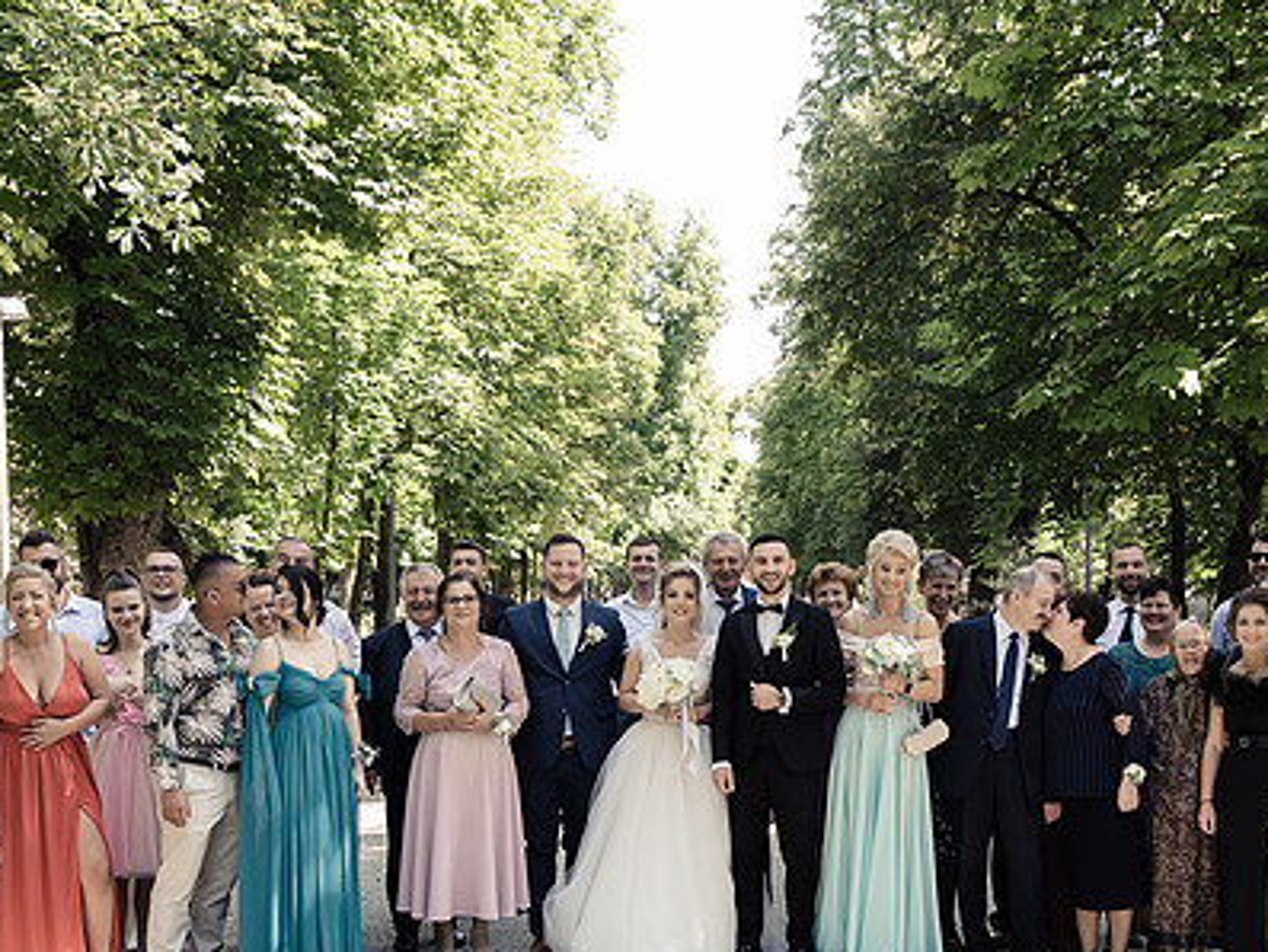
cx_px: 735
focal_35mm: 51
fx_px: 1869
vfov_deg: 28.2
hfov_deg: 37.4
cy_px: 695
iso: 500
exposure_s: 1/640
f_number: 2.8
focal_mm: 32
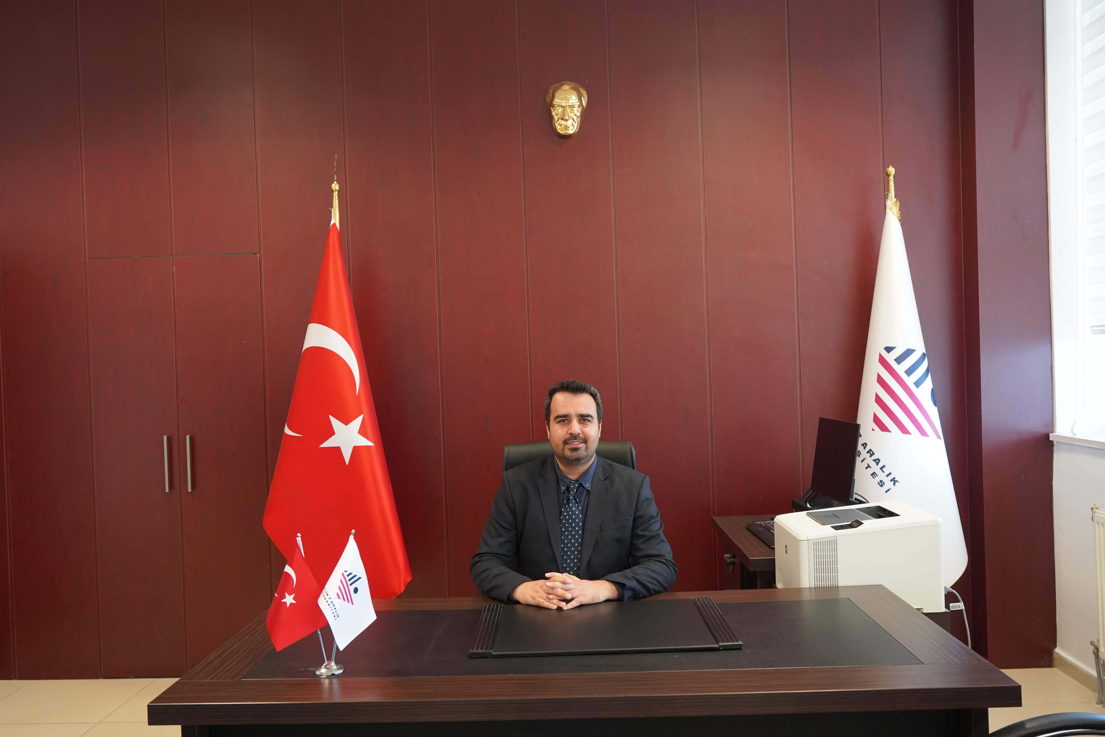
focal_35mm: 29
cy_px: 368
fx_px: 890
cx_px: 552
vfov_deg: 45.0
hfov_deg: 63.7
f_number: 4
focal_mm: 29
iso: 3200
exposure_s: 1/160
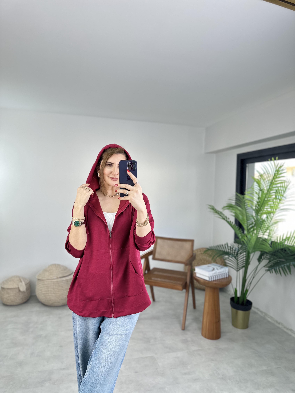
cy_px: 196
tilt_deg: -9.1
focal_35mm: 24
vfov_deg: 71.6
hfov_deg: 56.8
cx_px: 148
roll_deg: -0.5
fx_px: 273
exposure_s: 1/158
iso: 64
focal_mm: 6.86
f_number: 1.78
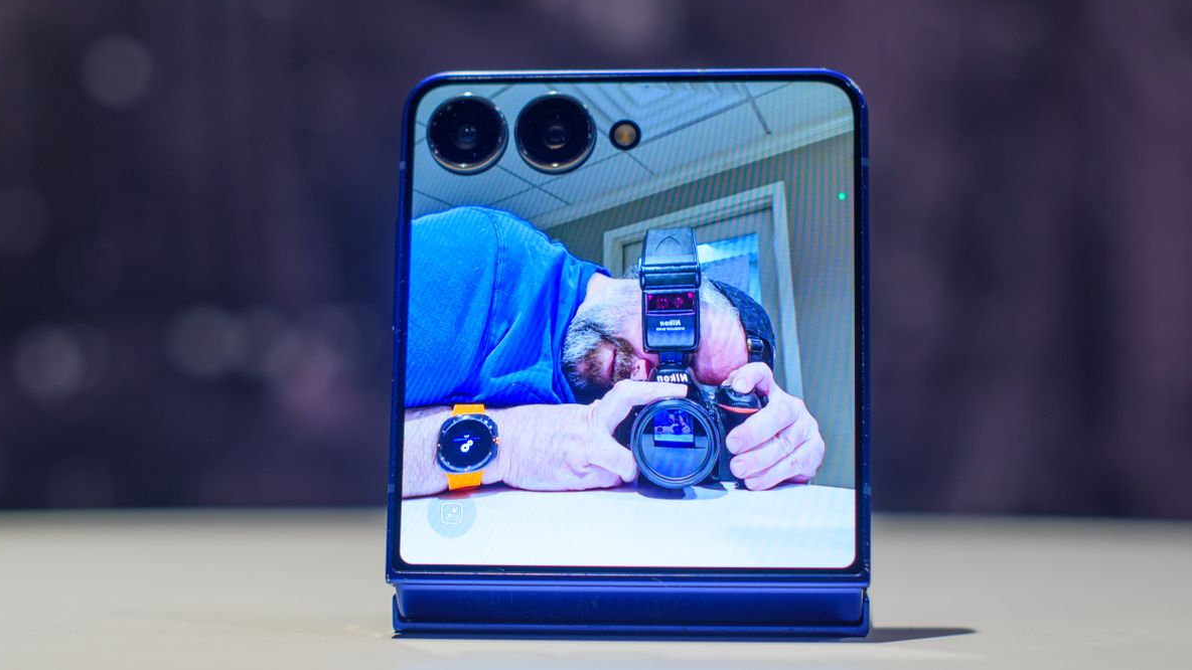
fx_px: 2086
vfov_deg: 18.3
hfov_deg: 31.9
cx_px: 592
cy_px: 363
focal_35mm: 66
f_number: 3.2
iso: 100
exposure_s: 1/8
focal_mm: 50
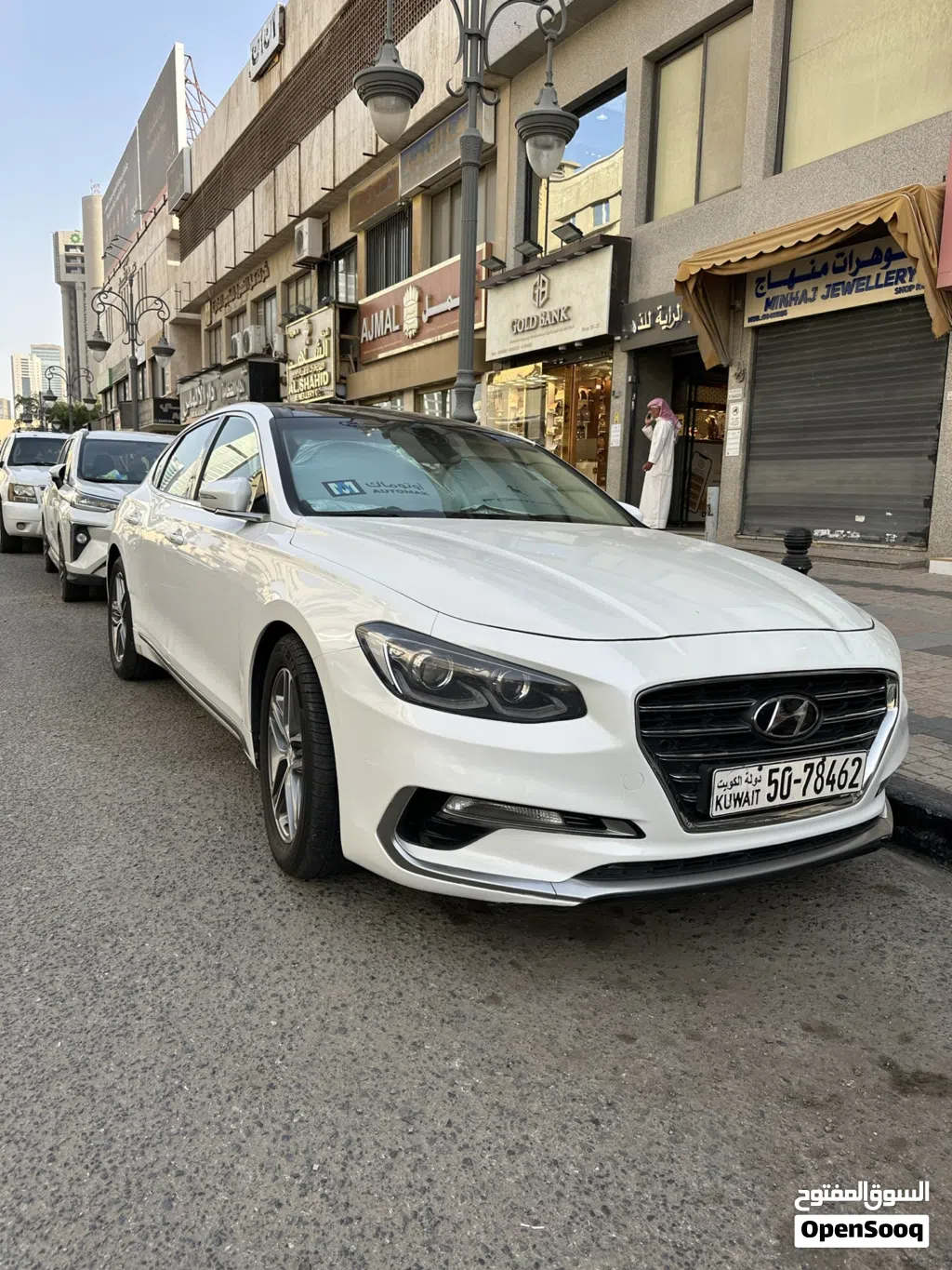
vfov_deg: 71.6
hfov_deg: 56.8
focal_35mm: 24
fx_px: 880
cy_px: 635
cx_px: 476
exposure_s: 1/1433
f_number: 1.78
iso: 80
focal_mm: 6.86
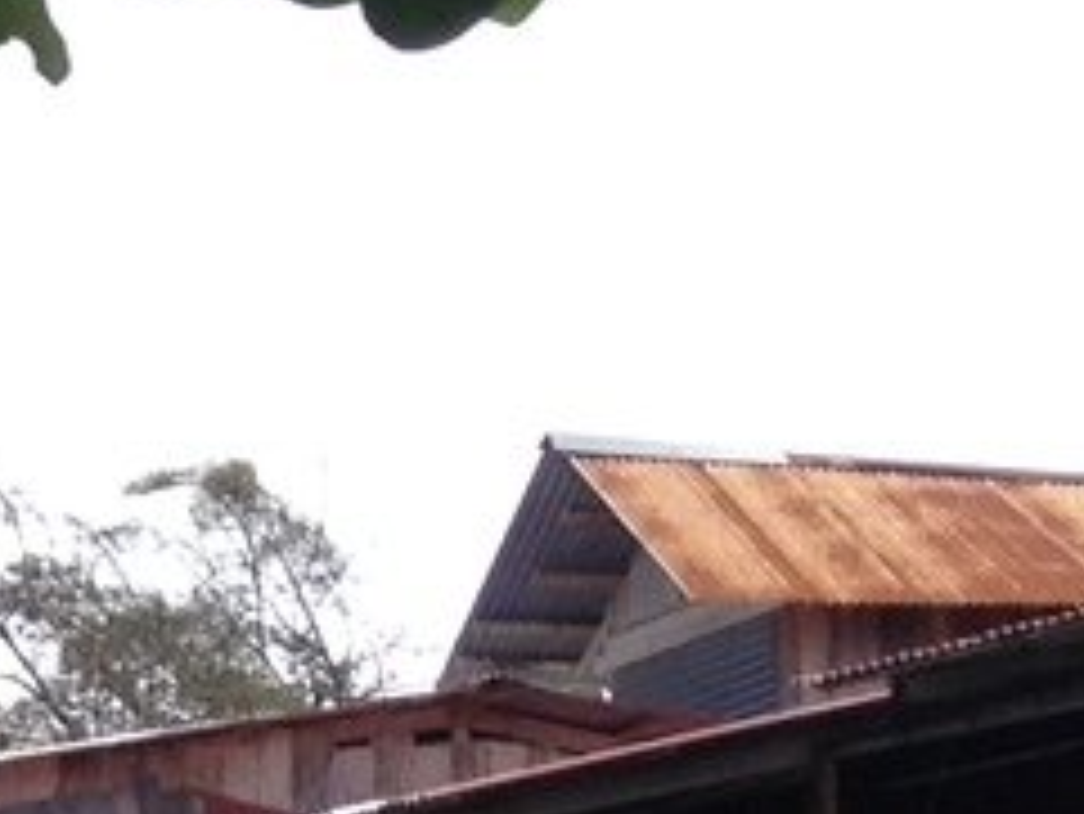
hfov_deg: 7.9
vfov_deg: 6.3
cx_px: -1543
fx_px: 7269
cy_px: 1484
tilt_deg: -1.6
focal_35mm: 232
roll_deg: -0.4
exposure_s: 1/1042
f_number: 2.4
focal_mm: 4.28
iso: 50
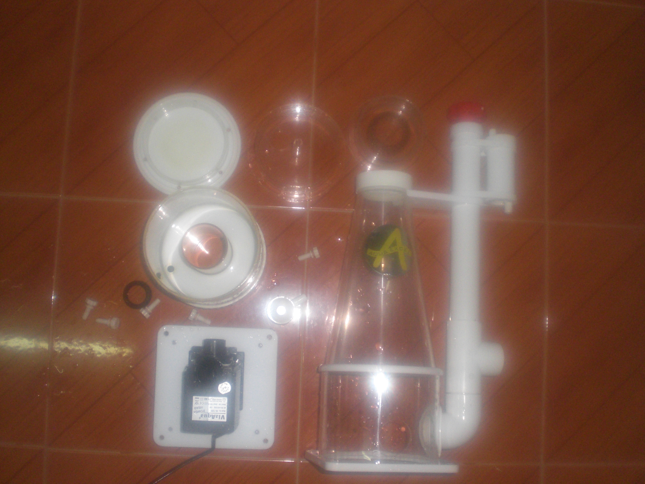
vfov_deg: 37.7
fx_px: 708
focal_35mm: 38
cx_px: 322
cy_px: 242
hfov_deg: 49.0
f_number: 3.1
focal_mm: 6.3
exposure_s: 1/60
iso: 200
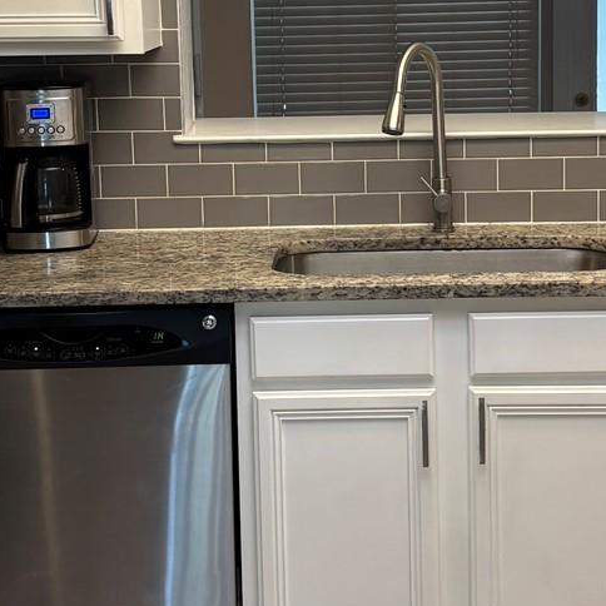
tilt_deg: -8.8
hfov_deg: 22.7
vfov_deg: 22.6
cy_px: 170
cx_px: 357
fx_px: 1505
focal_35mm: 76
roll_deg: +1.0
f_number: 1.6
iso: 125
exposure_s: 1/60
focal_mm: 5.96
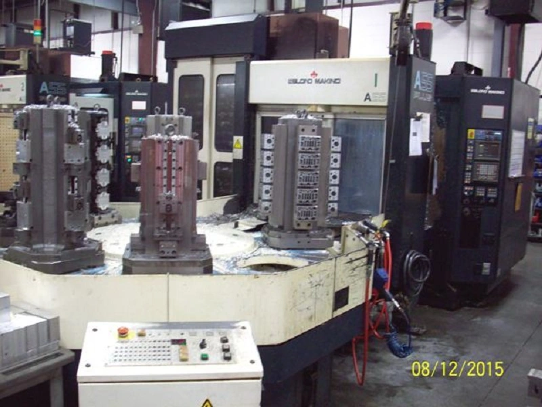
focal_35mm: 37
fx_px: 579
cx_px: 271
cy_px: 204
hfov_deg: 50.1
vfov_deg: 38.7
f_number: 2.8
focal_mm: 6.2
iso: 160
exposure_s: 1/24.1
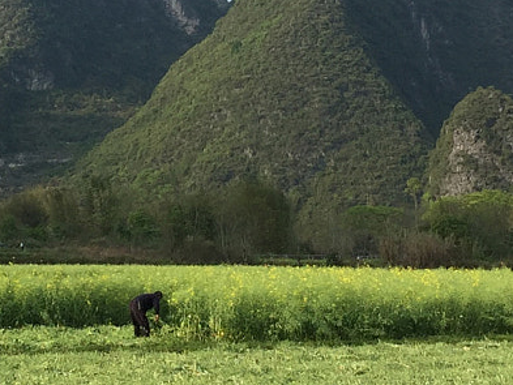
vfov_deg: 12.5
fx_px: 1749
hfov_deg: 16.6
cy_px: 111
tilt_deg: +4.8
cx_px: 112
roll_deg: -1.0
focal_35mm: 118
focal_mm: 4.15
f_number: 2.2
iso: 32
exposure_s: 1/842
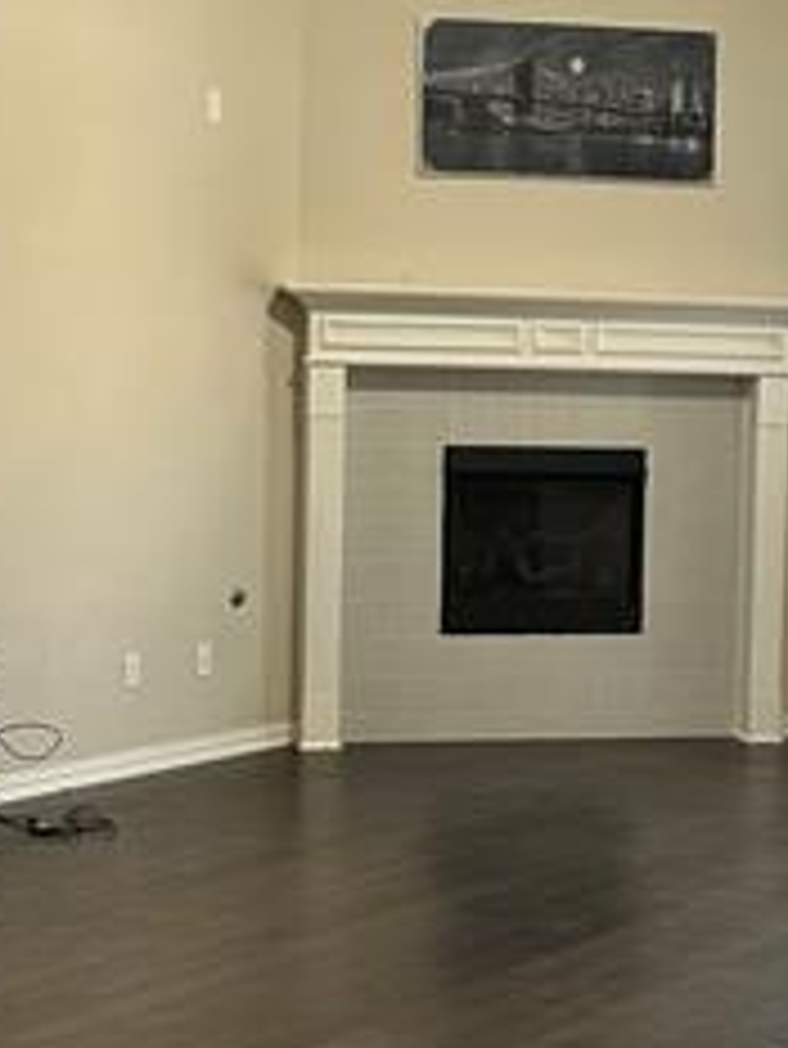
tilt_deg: -2.9
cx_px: 581
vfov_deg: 24.7
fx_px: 2396
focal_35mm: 79
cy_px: 495
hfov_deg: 18.6
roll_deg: -1.5
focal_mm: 6.86
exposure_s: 1/60
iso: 200
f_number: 1.78
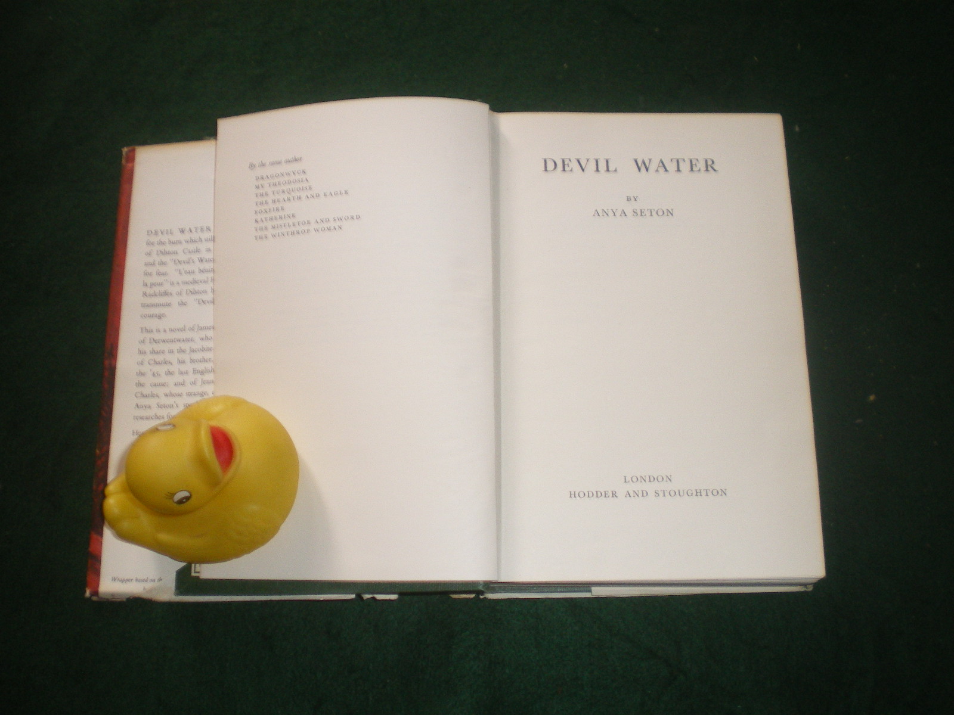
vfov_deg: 37.7
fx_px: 1047
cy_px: 358
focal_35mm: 38
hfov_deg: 49.0
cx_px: 477
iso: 200
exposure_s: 1/50
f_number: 3.1
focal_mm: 6.3
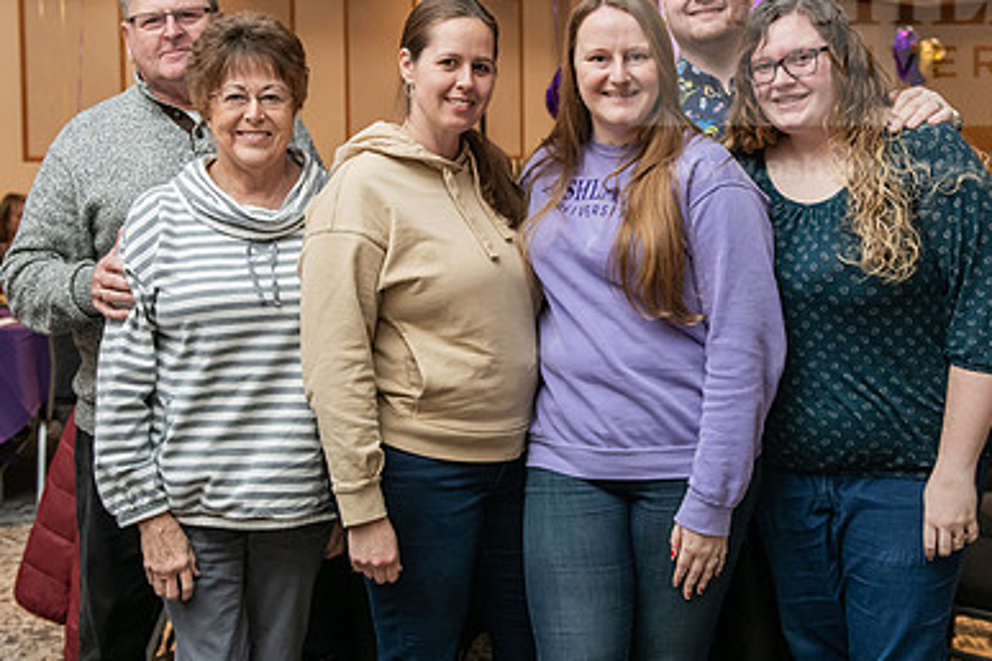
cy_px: 222
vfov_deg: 26.3
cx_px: 551
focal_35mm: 51
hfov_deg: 38.8
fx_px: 1405
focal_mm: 34
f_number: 3.5
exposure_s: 1/160
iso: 1600
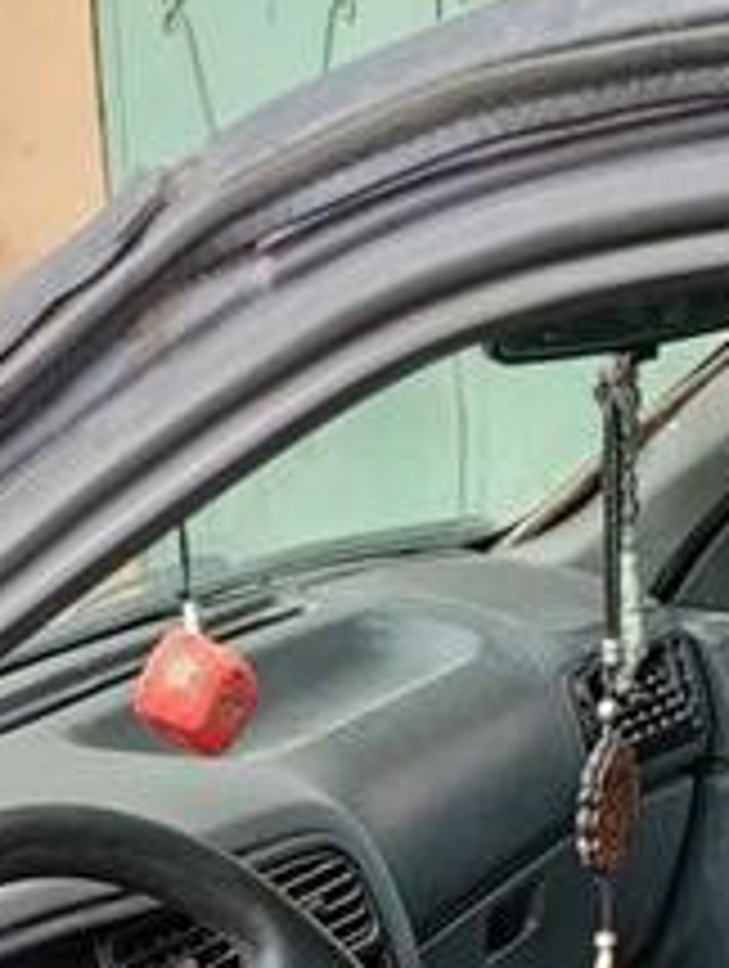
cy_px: 1472
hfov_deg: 13.5
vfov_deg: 16.4
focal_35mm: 109
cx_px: 68
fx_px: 3052
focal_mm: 3.98
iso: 53
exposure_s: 1/50
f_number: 1.8
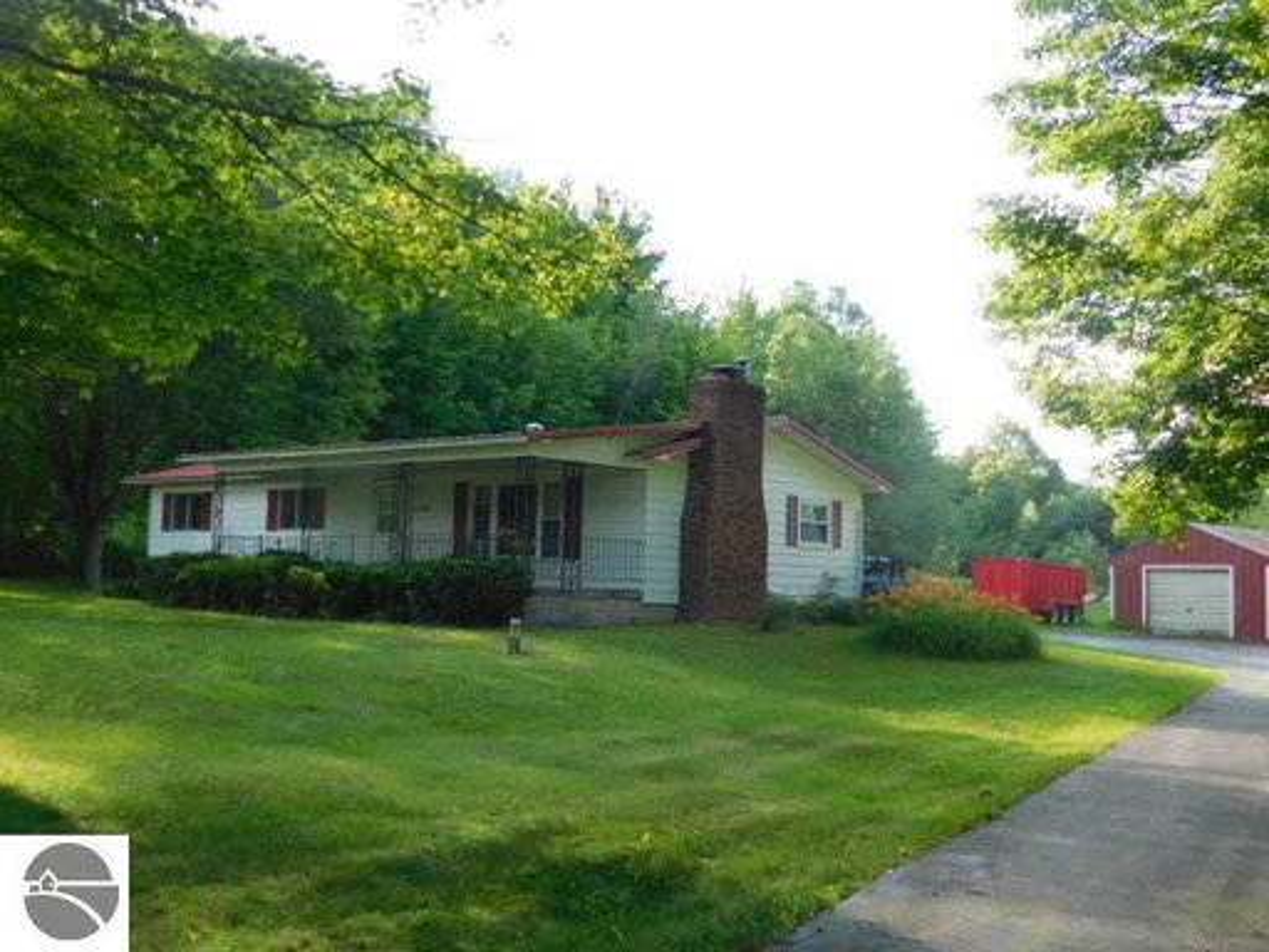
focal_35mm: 40
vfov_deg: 36.0
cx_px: 634
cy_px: 476
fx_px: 1466
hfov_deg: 46.8
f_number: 3.6
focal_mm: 7.1
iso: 125
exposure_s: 1/125
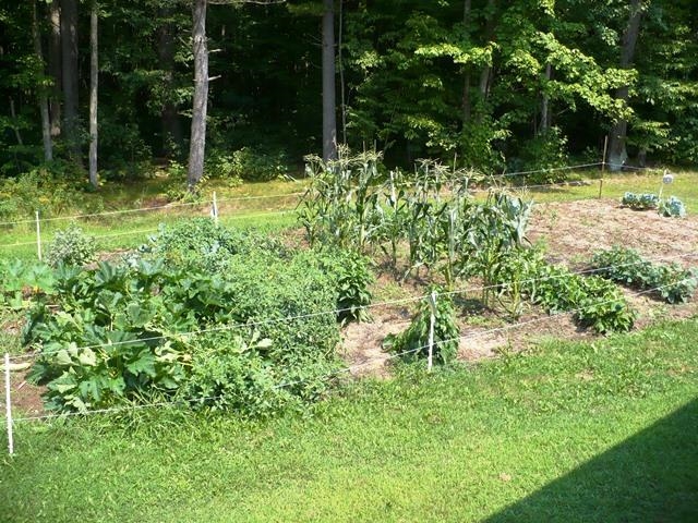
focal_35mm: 37
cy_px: 262
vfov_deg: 38.7
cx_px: 349
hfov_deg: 50.1
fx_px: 746
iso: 100
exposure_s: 1/500
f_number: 2.8
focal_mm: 6.1
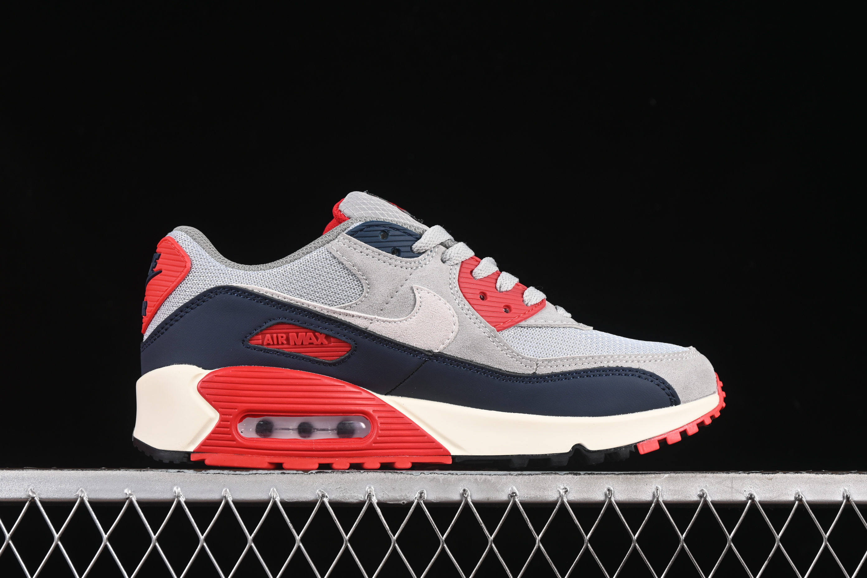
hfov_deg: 27.0
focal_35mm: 75
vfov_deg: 18.2
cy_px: 289
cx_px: 434
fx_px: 1806
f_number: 7.1
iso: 160
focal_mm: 50
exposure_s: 1/60
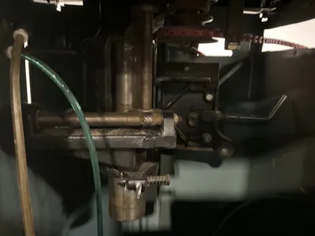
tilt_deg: -12.8
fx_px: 264
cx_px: 158
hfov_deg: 61.7
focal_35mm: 29
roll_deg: -2.2
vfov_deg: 48.2
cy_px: 118
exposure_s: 1/15
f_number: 1.8
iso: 1250
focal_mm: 3
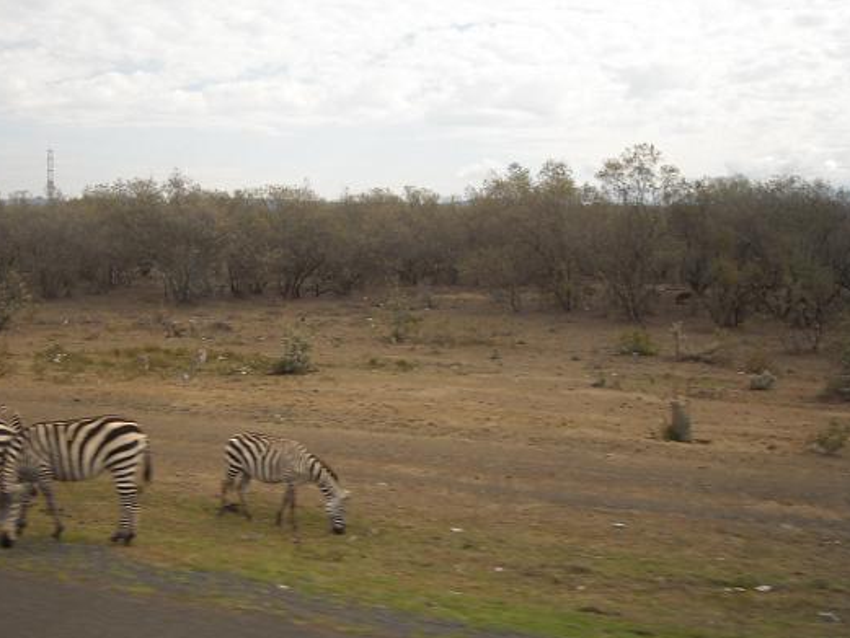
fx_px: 1154
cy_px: 347
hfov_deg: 40.1
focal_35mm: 47
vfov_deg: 30.9
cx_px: 317
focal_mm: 5.7
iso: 64
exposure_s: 1/323
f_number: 2.8
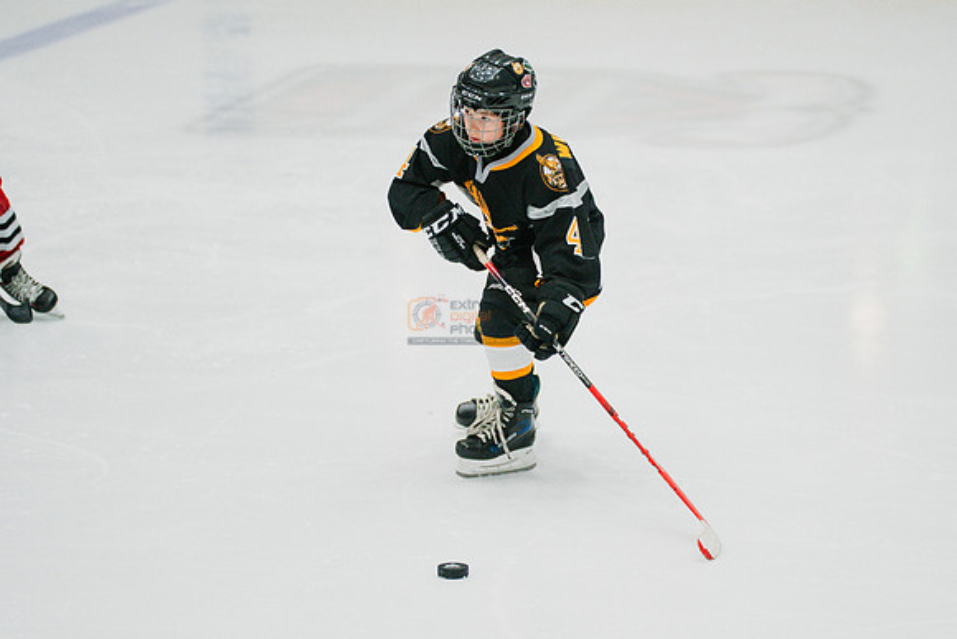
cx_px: 590
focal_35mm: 152
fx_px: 4051
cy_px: 279
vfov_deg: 9.0
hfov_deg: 13.5
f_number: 3.2
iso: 3200
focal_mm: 120
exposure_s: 1/1600
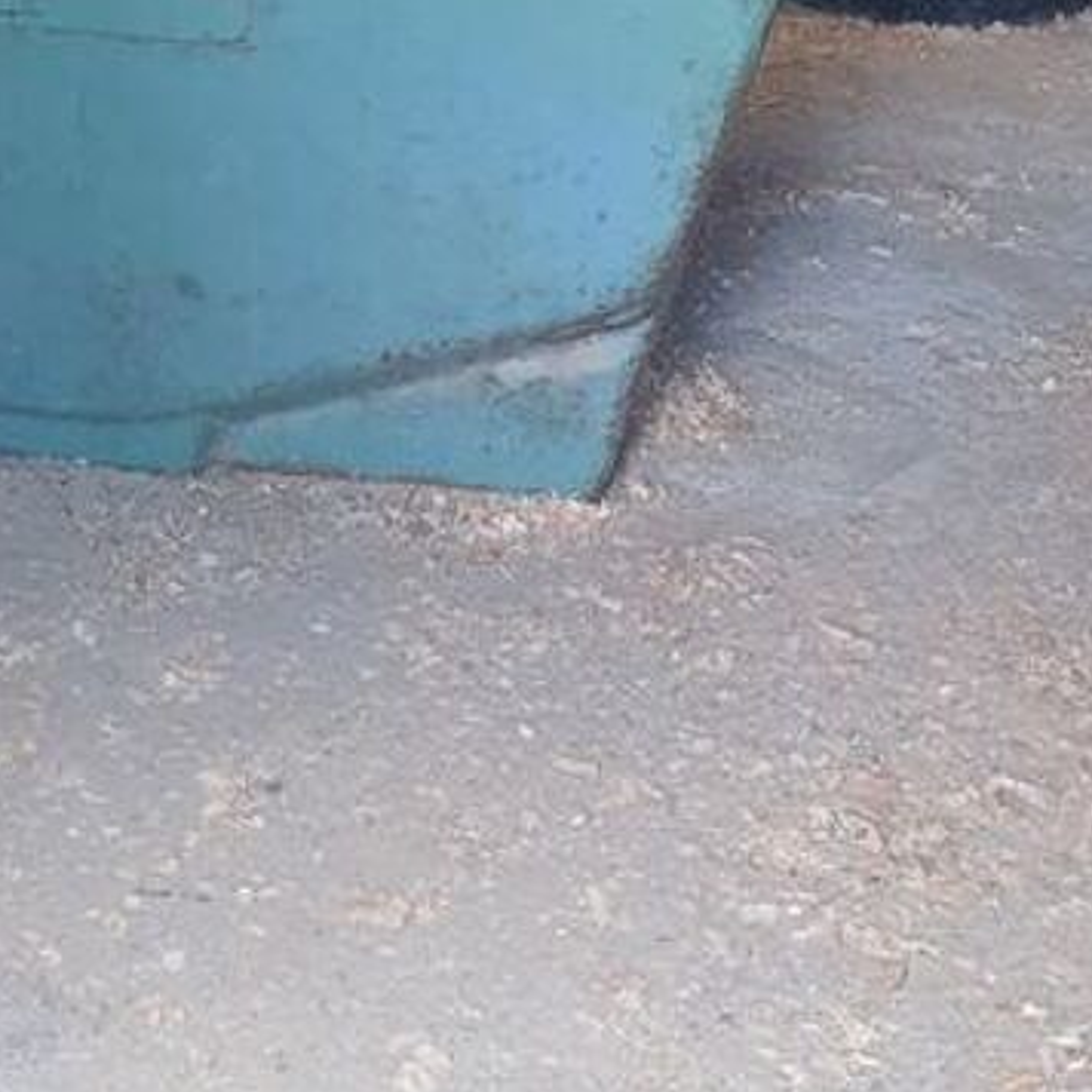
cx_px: 221
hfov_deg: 20.0
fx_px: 3069
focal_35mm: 86
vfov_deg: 19.5
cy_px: -23
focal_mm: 4.3
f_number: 2.4
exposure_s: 1/50
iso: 125
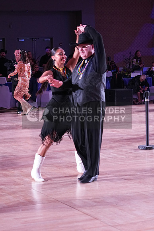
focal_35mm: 105
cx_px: 77
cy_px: 116
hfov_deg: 13.0
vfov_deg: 19.5
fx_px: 673
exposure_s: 1/250
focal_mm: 70
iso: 2500
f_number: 4
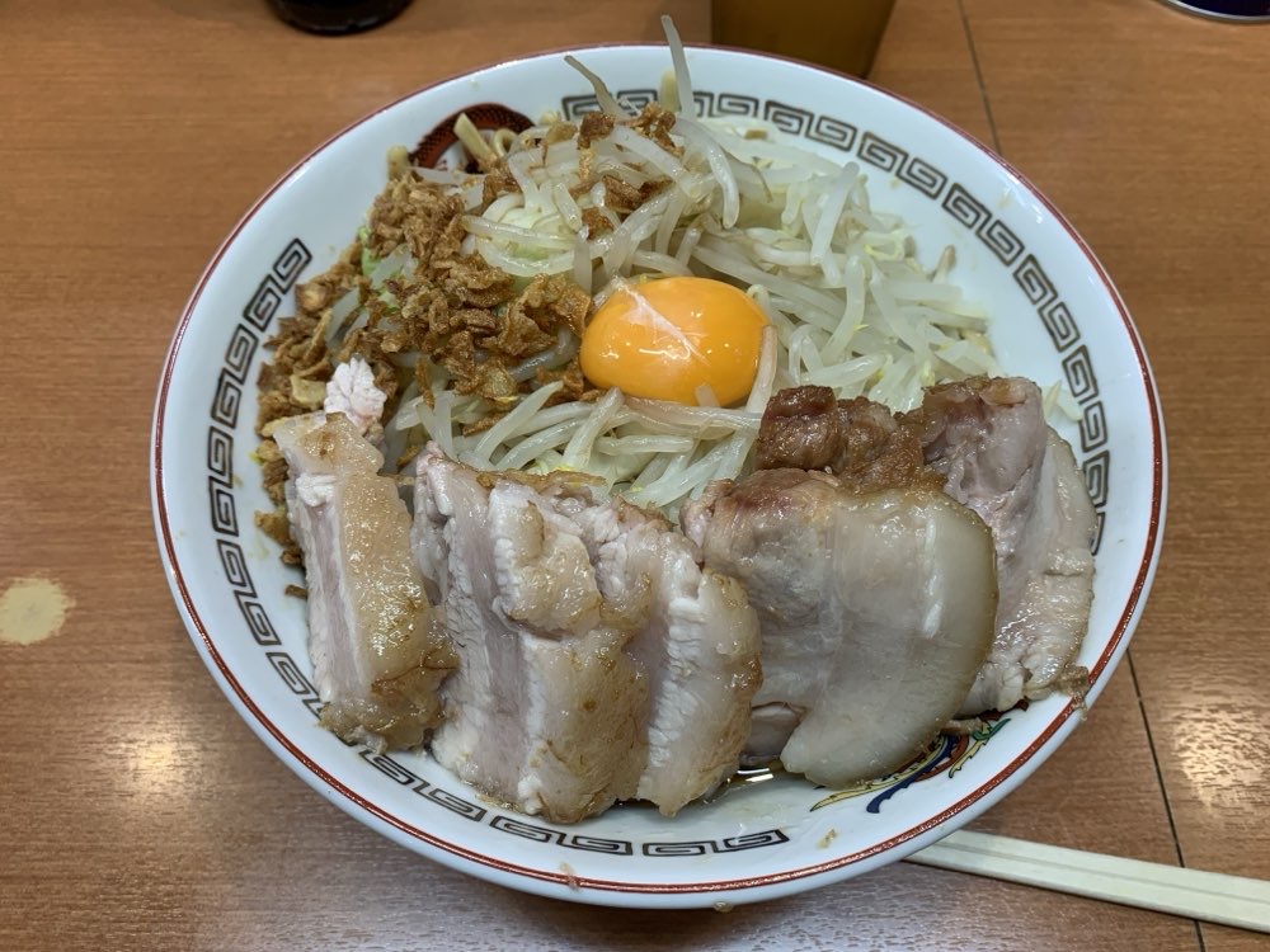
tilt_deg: -60.2
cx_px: 635
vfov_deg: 53.1
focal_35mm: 26
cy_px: 476
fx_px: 954
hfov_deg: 67.3
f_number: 1.8
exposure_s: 1/100
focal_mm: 4.25
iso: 64
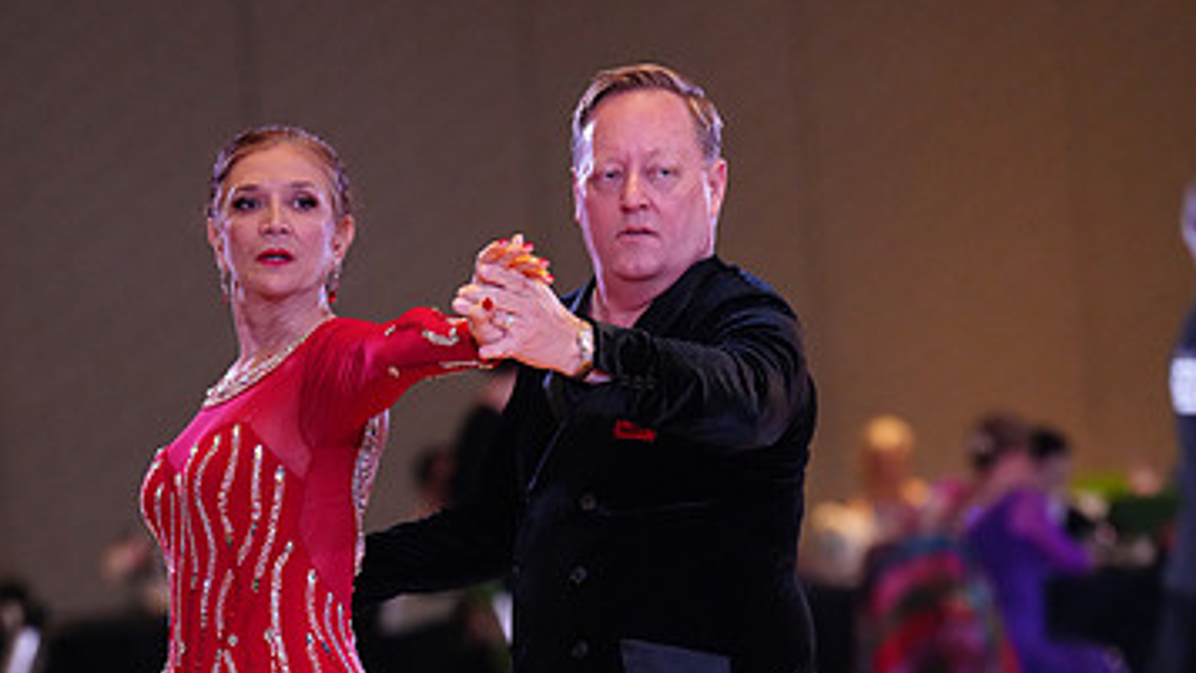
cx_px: 588
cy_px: 827
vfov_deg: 5.2
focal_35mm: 233
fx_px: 7391
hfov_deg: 9.3
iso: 5000
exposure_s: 1/400
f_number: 2.8
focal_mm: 137
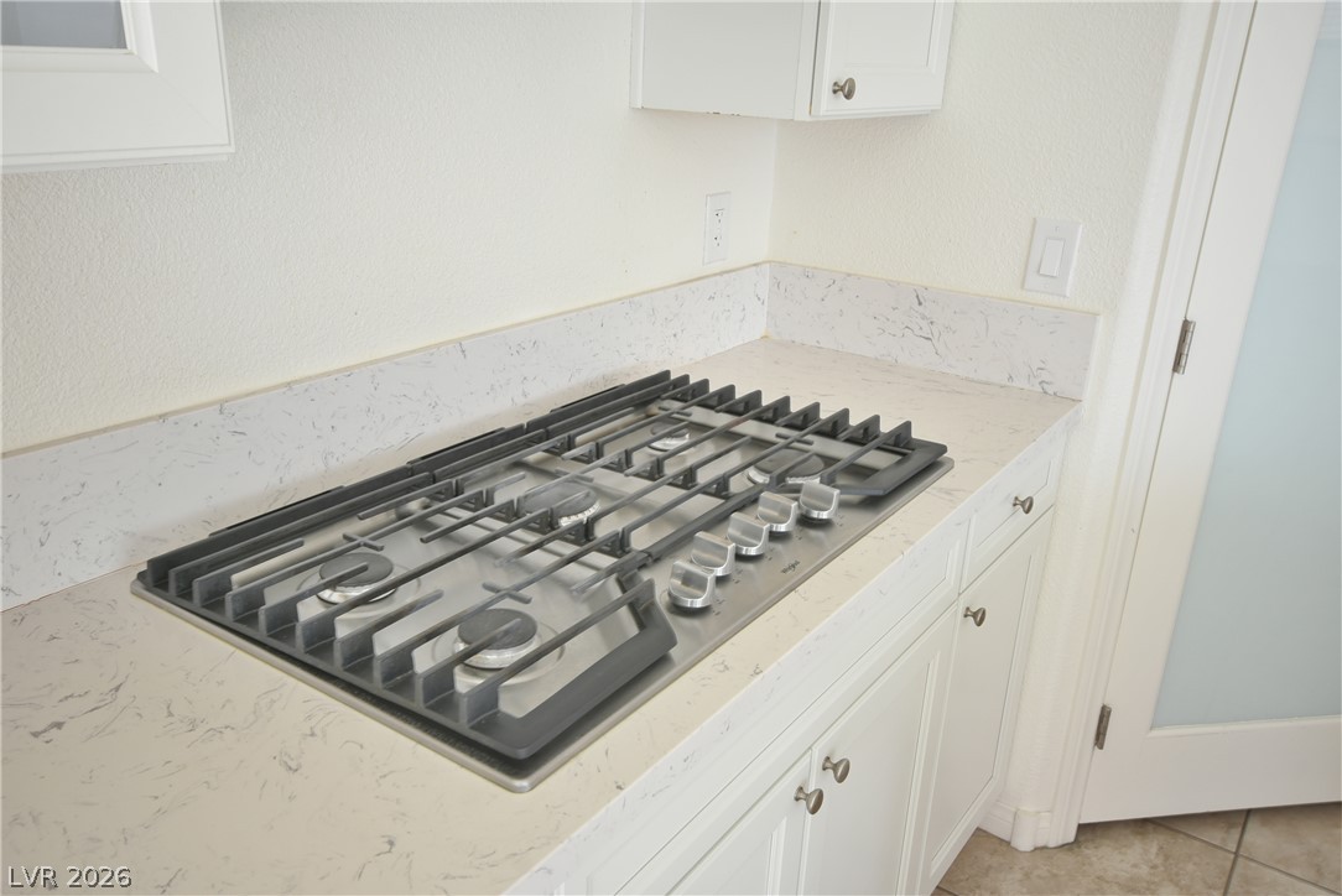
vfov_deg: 43.7
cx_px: 671
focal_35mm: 30
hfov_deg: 61.9
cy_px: 448
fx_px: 1119
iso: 400
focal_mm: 20
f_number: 6.3
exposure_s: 1/6
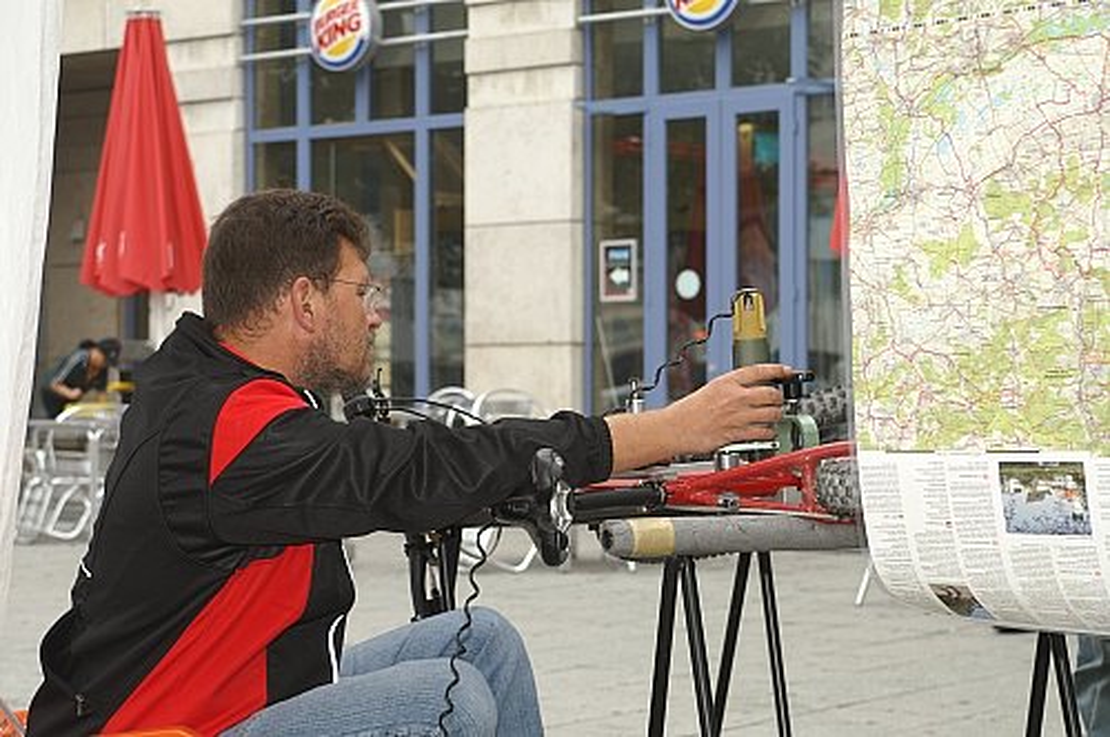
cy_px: 368
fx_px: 2309
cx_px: 555
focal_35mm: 75
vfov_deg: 18.1
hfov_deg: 27.0
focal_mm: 50
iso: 100
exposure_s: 1/125
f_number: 5.6
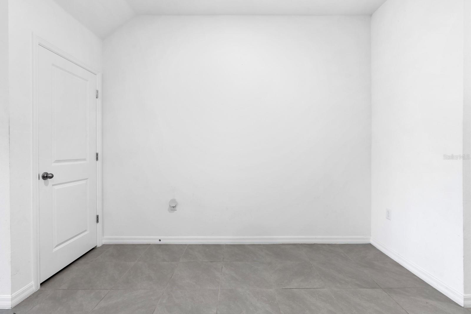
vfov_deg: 70.5
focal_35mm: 17
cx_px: 236
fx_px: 222
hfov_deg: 93.3
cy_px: 157
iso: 200
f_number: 8
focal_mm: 17
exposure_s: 1/4
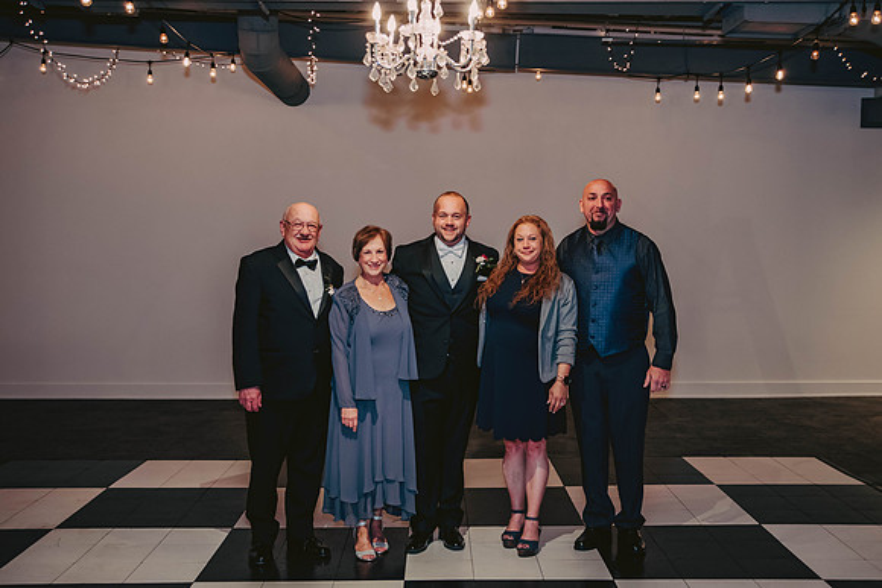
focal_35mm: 47
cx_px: 456
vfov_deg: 28.9
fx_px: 1142
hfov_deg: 42.2
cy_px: 284
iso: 1250
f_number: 3.2
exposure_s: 1/60
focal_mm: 44
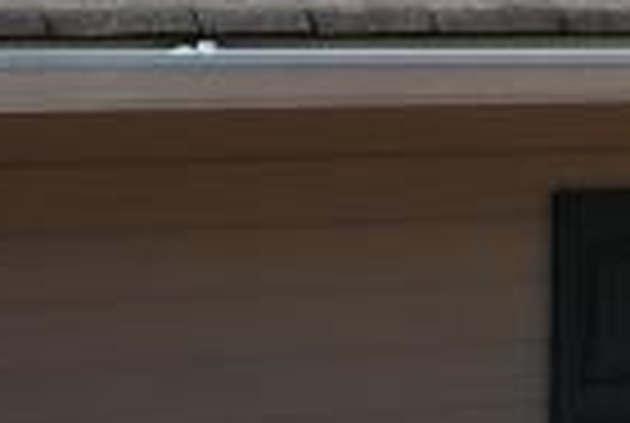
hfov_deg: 8.0
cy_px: 115
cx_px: 1917
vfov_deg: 6.3
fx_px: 3841
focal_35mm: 219
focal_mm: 20
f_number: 8
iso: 100
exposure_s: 1/250
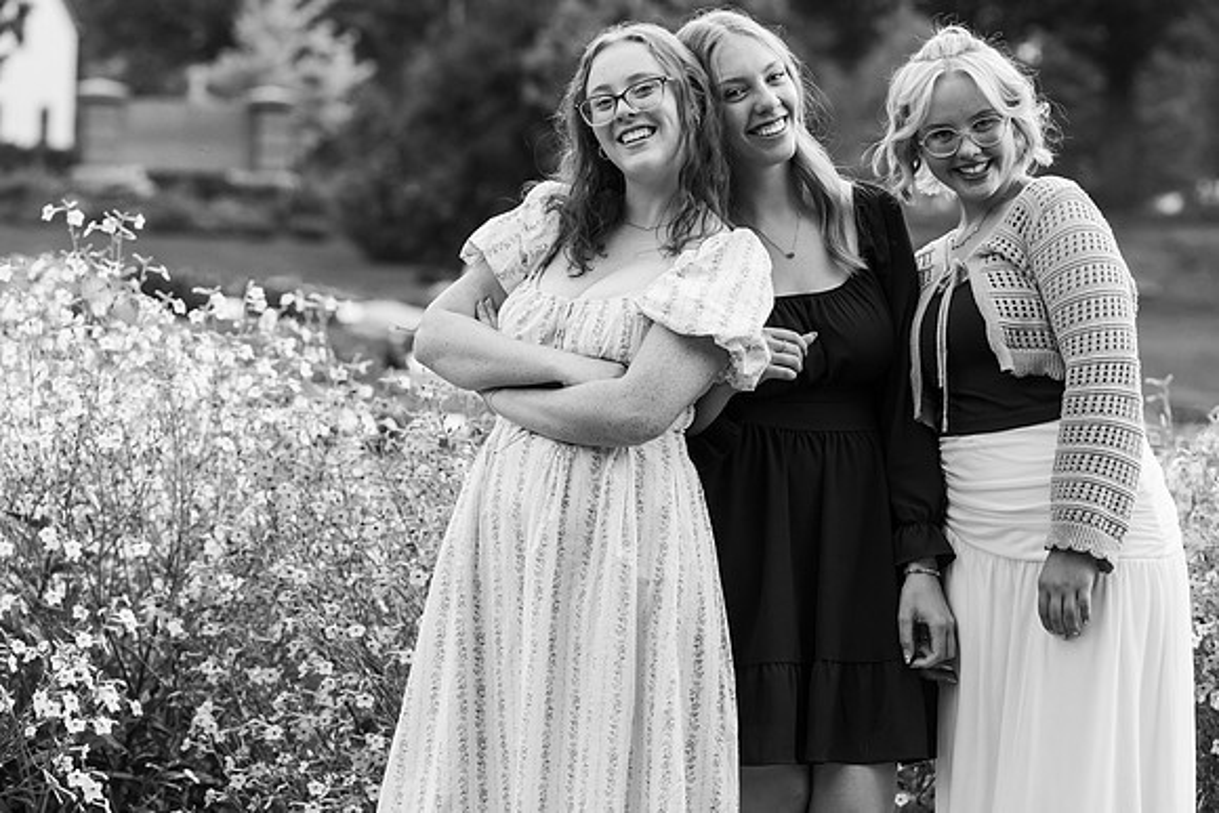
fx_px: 5249
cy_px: 406
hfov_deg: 13.2
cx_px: 610
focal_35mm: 155
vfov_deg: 8.9
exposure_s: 1/200
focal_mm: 155
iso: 2500
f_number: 5.6
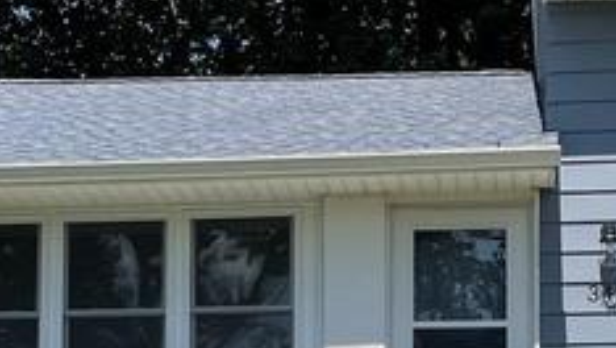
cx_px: 413
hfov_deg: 17.2
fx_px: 2027
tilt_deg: +9.0
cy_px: 453
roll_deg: +0.0
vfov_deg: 9.6
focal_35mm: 124
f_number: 1.6
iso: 32
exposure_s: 1/2959
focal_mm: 4.2
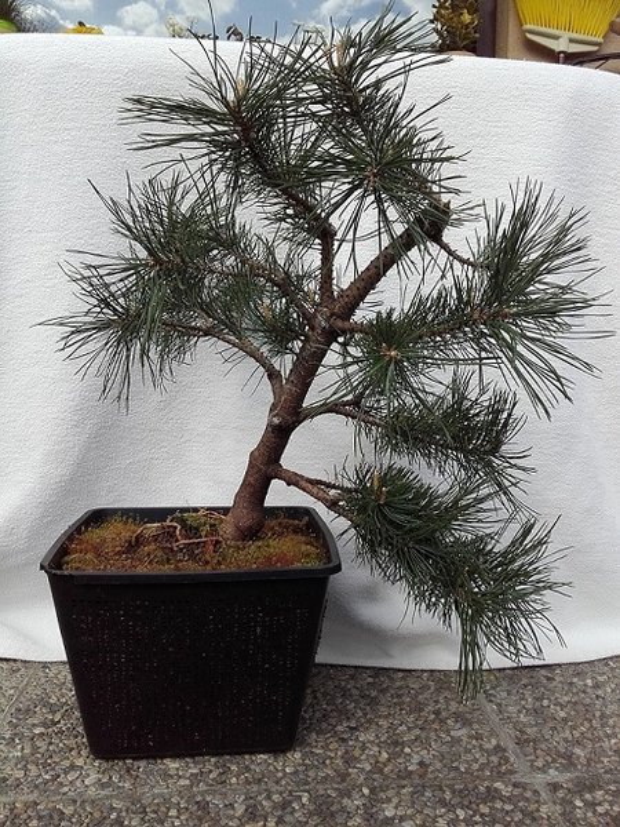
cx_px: 310
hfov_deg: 45.4
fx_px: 740
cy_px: 414
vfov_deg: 58.4
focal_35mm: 31
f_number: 2.2
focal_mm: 3.31
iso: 50
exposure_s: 1/443
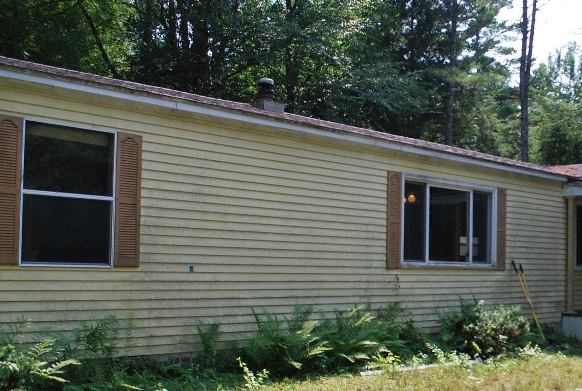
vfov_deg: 27.5
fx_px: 794
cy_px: 258
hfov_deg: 39.1
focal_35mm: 49
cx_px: 442
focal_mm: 20
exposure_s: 1/160
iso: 100
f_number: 6.3
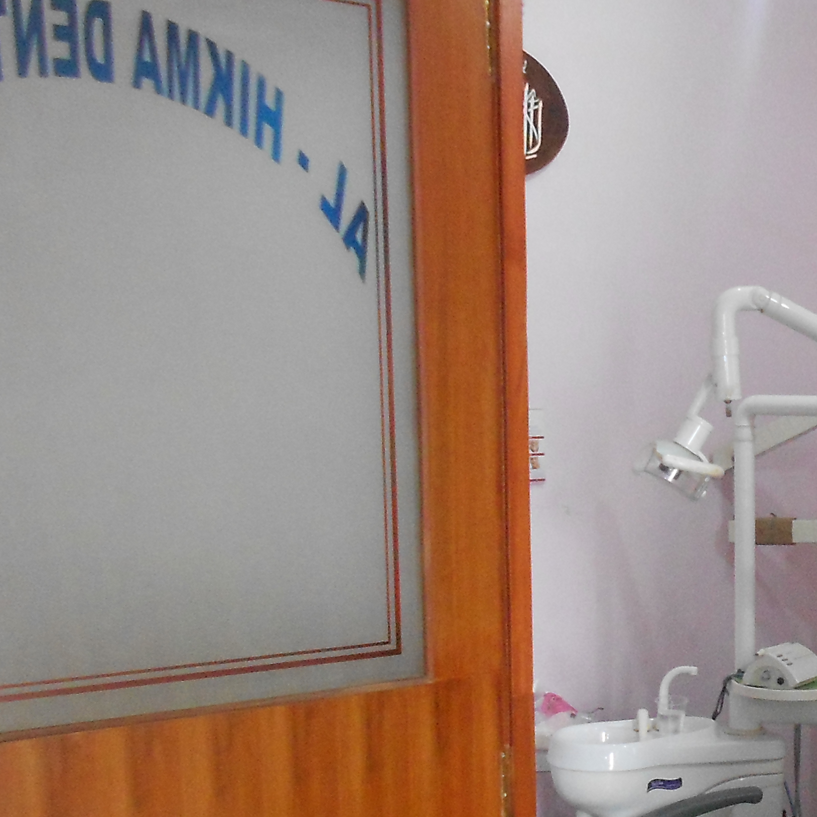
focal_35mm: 61
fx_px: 1629
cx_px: 823
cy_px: 606
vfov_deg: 27.8
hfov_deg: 26.6
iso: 400
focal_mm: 4.6
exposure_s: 1/30
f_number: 3.2
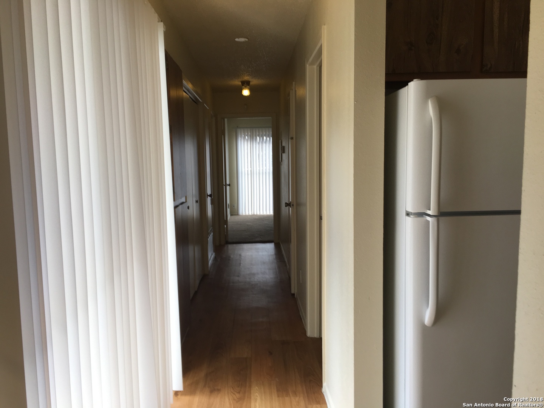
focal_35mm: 29
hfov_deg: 61.7
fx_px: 456
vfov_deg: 48.2
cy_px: 204
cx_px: 272
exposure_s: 1/60
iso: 32
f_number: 2.2
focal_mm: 4.15
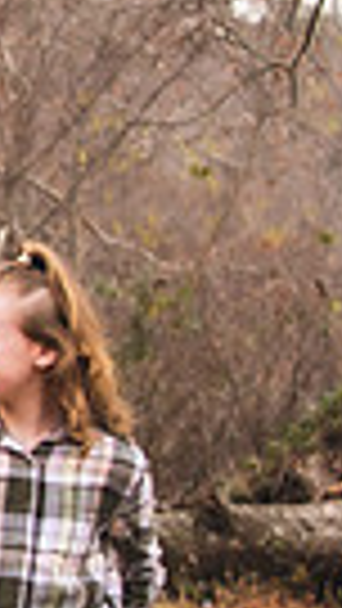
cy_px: 259
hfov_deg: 3.7
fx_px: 5059
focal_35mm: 314
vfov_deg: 6.9
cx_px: -850
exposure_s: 1/400
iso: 500
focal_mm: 70
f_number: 4
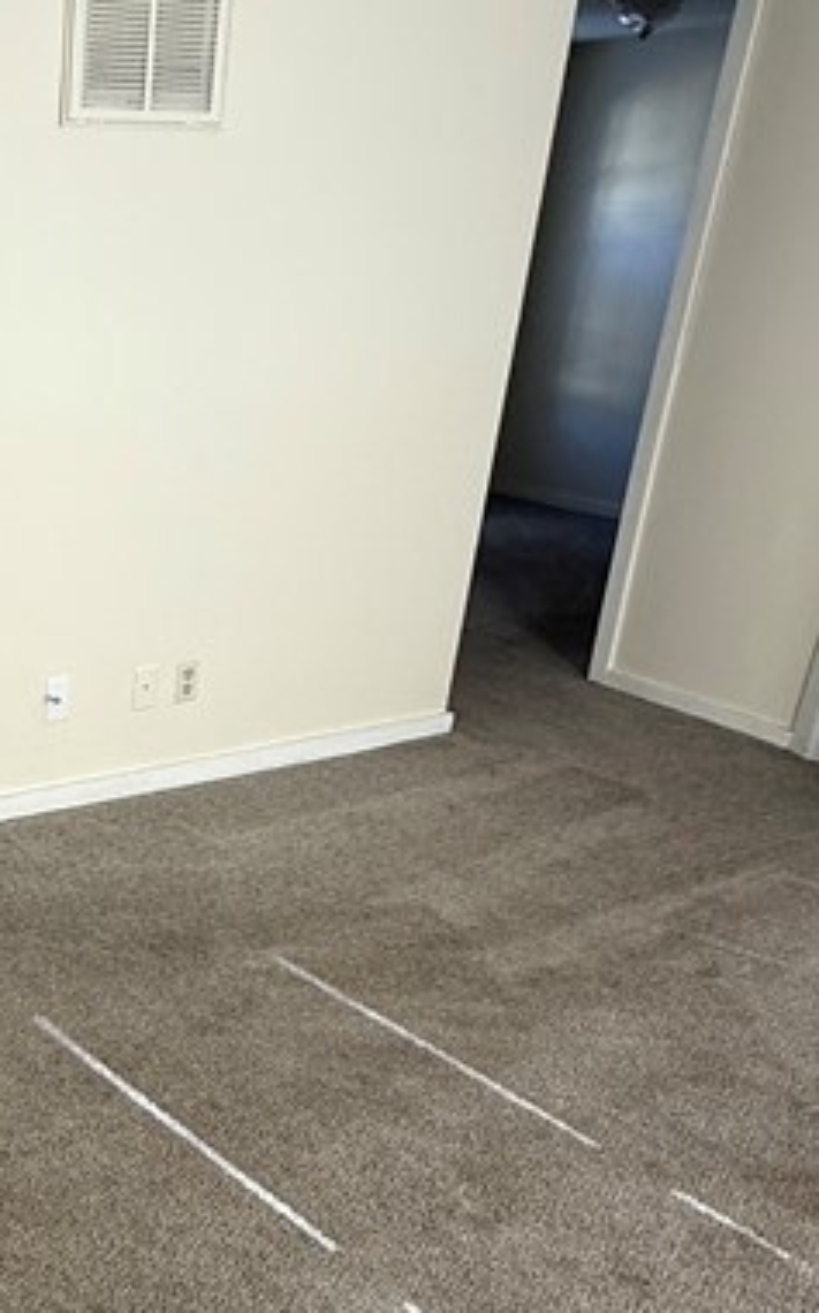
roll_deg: +1.9
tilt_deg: -27.4
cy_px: 940
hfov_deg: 28.5
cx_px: -117
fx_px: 1431
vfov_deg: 47.9
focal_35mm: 40
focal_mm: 2.22
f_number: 2.2
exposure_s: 1/99
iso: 100
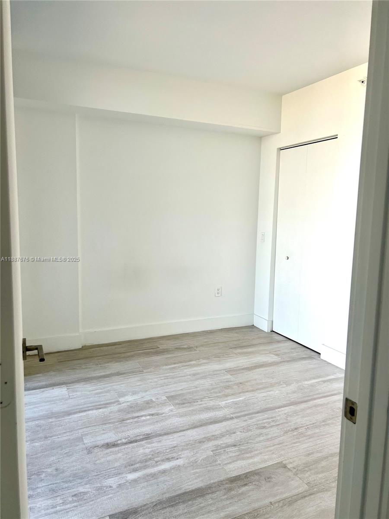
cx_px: 194
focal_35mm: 26
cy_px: 260
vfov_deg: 67.3
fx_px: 390
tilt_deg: -6.6
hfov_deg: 53.1
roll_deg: -1.3
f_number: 1.5
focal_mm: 5.7
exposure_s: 1/121
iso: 50
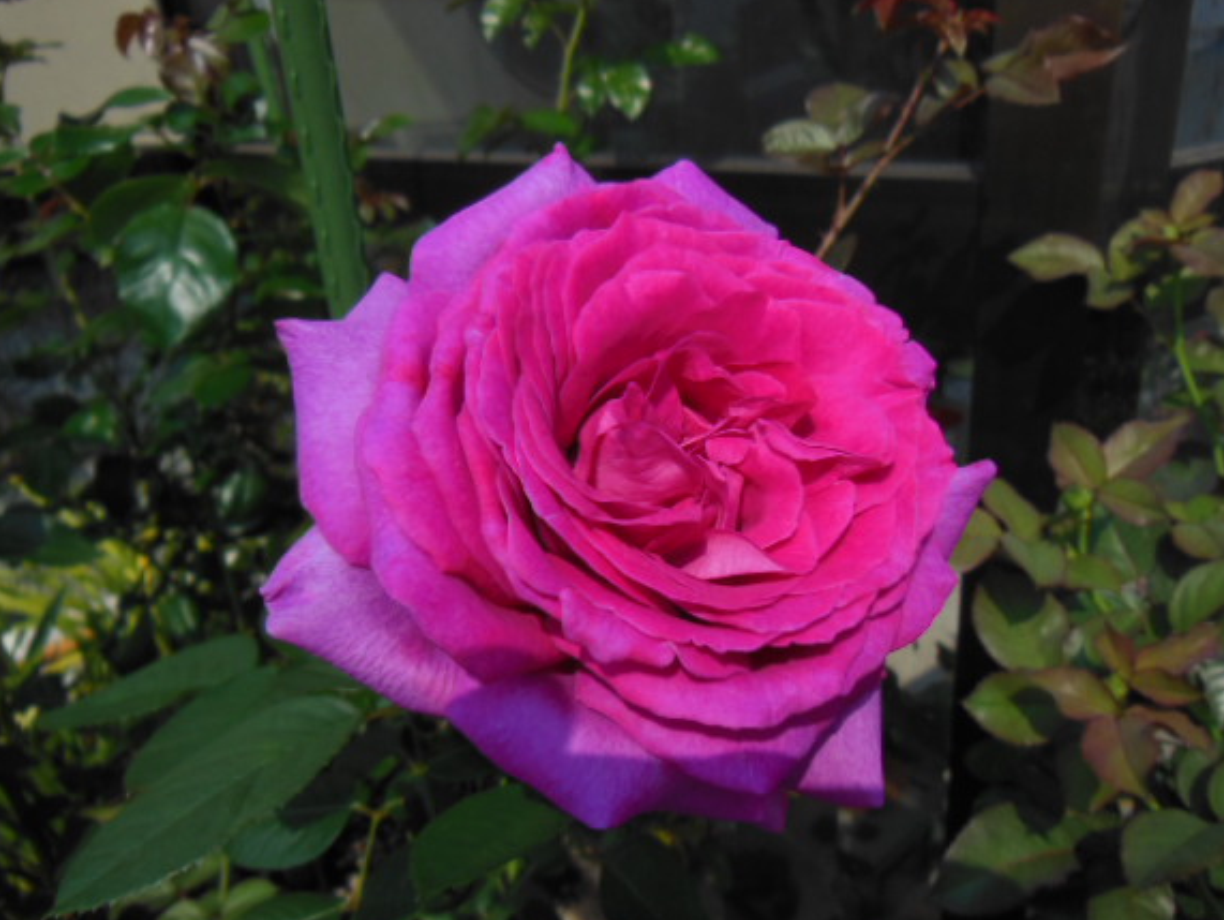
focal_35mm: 28
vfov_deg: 49.7
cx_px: 675
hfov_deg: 63.3
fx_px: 991
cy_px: 502
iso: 125
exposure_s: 1/1500
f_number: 3.5
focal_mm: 4.5
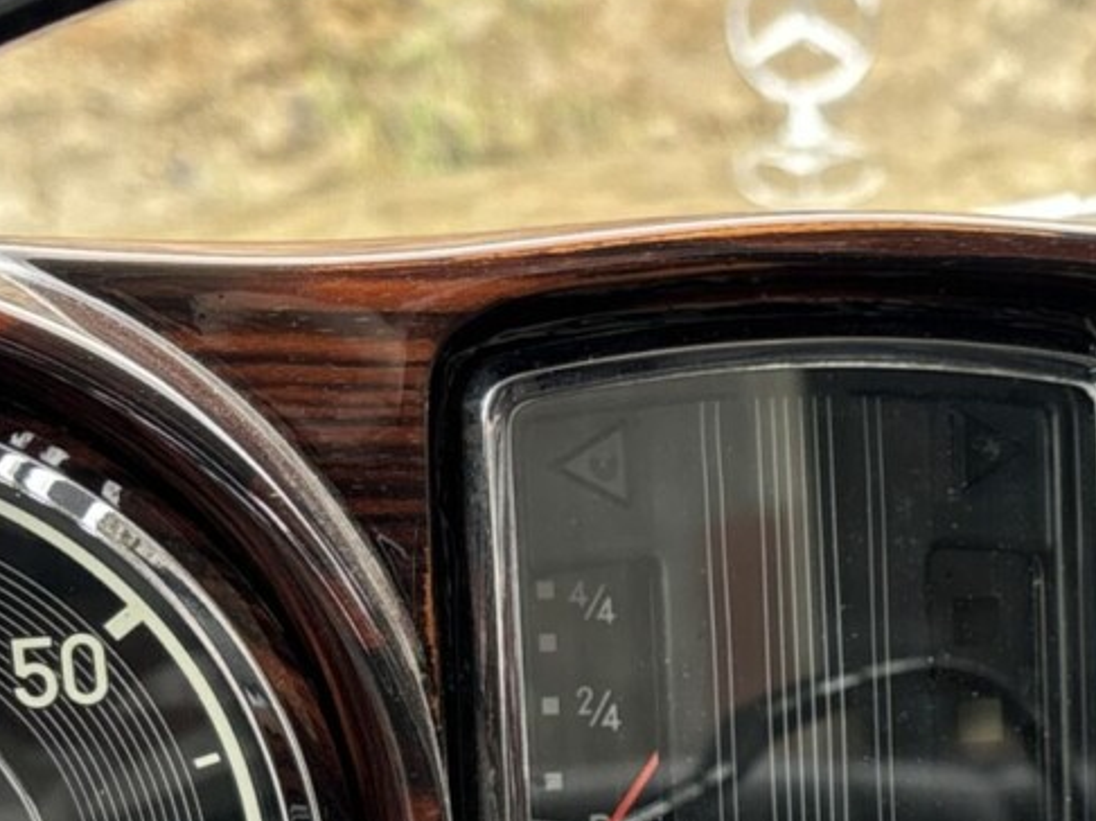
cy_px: 868
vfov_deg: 13.6
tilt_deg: -13.3
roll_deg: -0.3
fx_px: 3386
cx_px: 972
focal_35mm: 107
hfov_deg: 18.1
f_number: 1.6
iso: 64
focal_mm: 5.96
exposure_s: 1/158
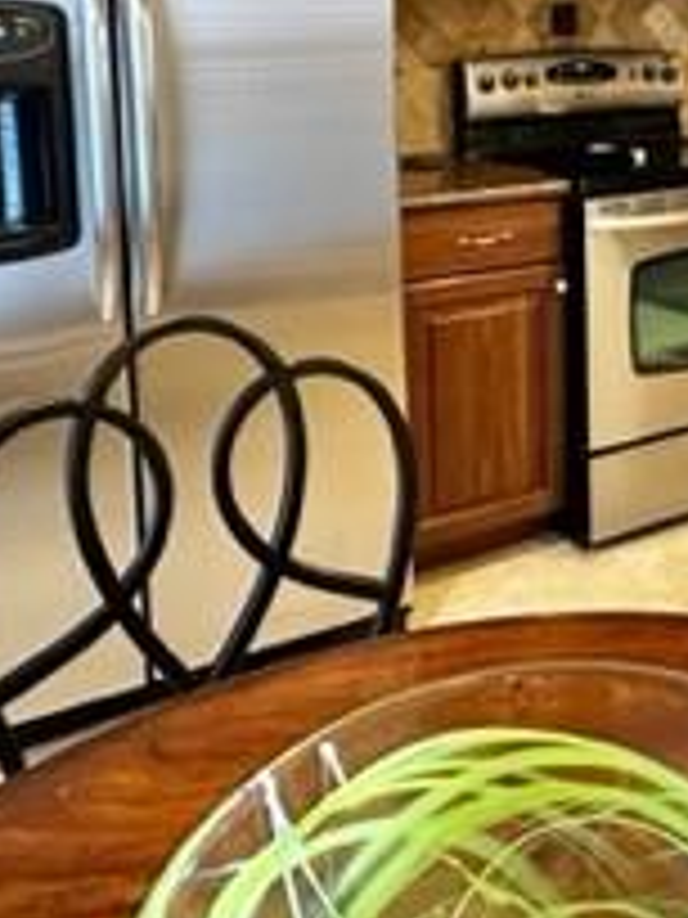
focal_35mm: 44
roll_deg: -0.1
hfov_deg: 31.6
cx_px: 594
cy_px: 135
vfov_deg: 40.5
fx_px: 1166
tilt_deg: -6.0
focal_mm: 2.22
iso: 800
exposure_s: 1/60
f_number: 2.2
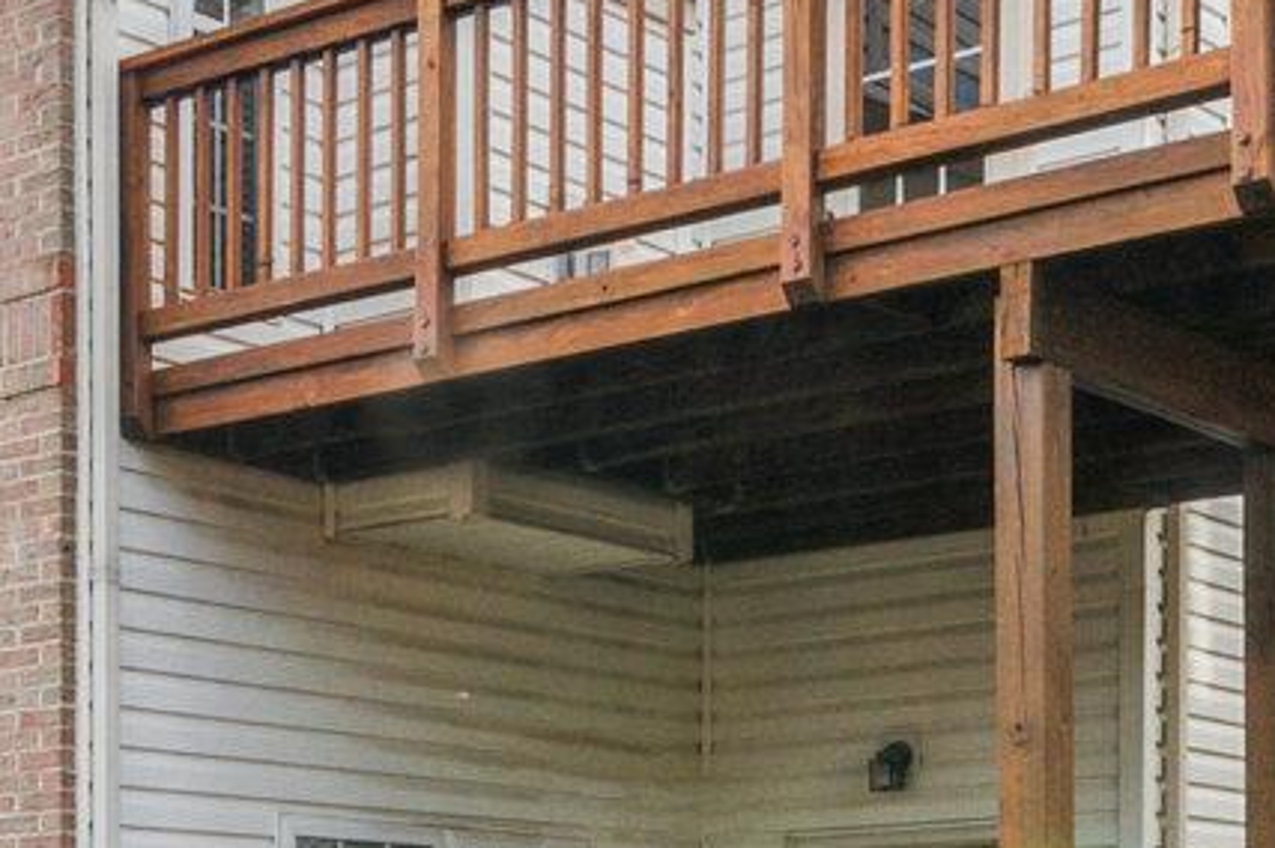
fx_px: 2548
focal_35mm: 72
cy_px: 270
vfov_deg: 18.8
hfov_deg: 27.1
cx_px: 119
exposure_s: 1/8000
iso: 1600
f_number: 11
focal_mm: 15
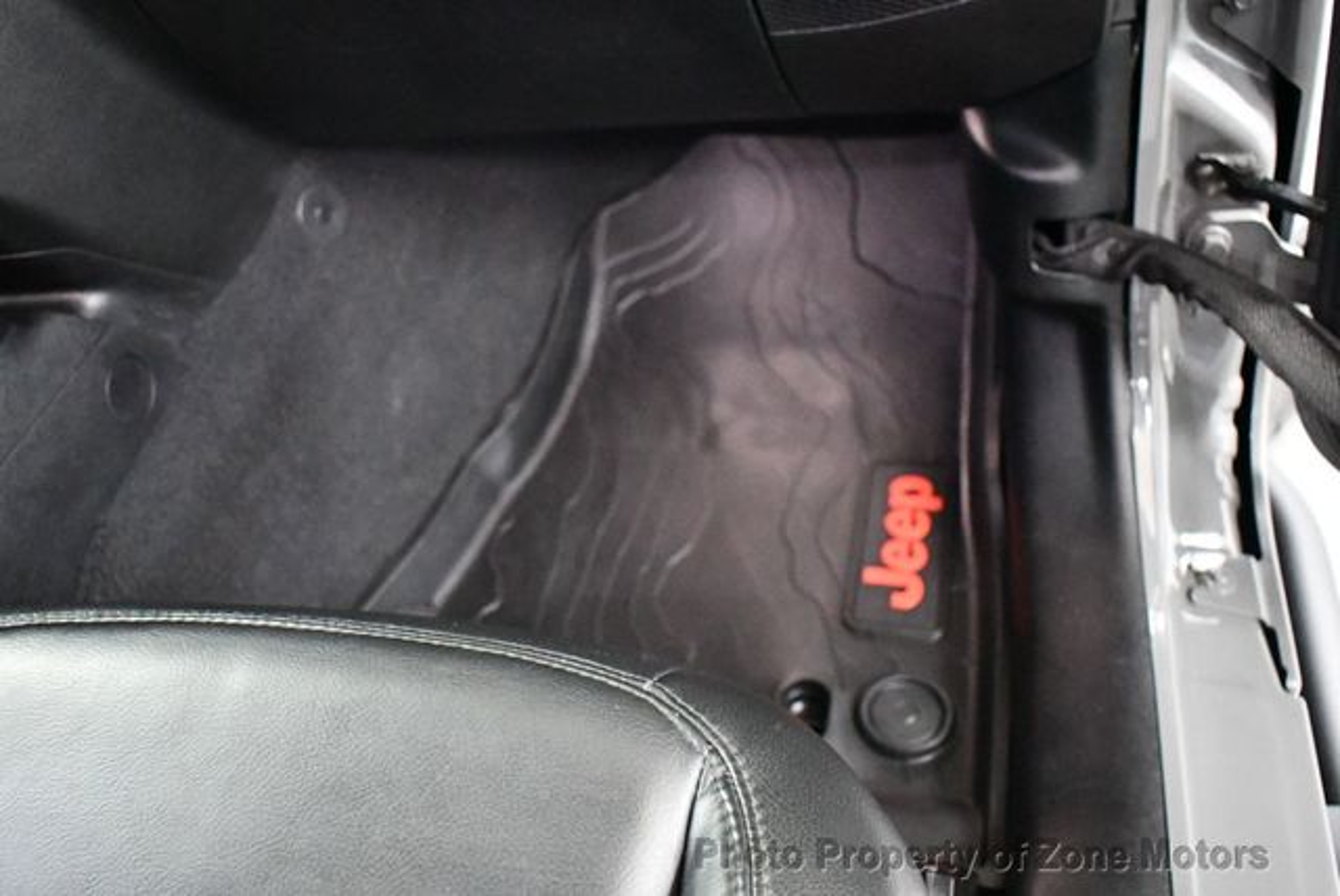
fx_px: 1341
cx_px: 670
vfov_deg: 36.9
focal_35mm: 36
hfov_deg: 53.1
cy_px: 448
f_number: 3.5
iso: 10000
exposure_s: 1/60
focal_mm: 18
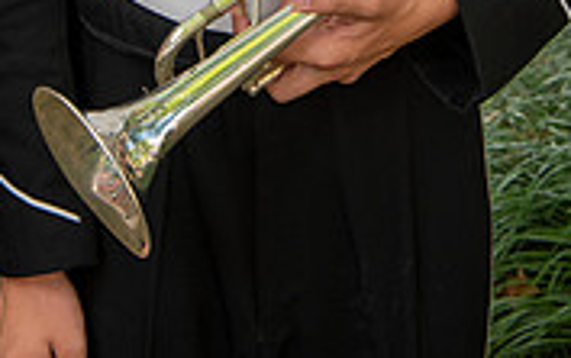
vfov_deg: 10.2
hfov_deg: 17.5
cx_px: 271
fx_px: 1854
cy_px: -352
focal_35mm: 119
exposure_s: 1/100
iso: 500
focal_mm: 46
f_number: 8
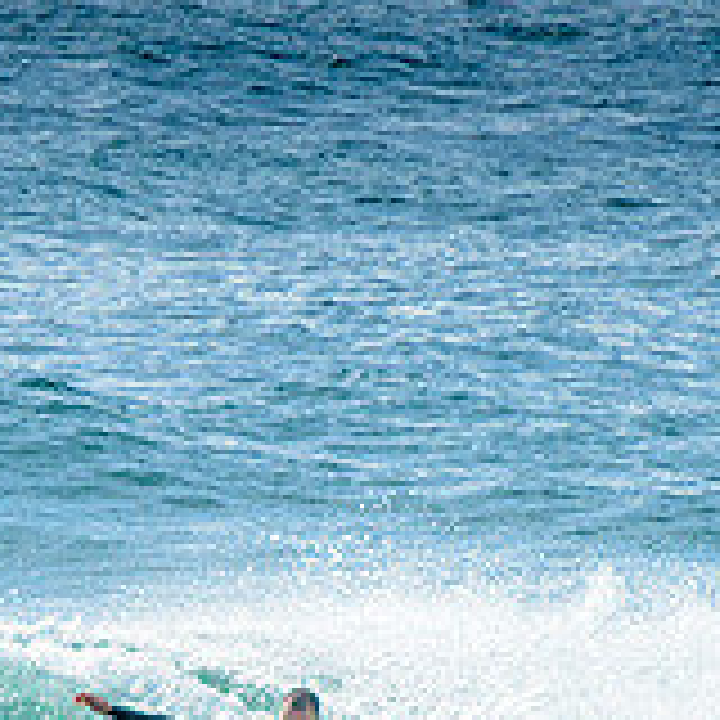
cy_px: 774
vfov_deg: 1.2
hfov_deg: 1.2
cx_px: 30
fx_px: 35628
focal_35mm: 1514
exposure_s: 1/1600
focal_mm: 400
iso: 200
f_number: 8
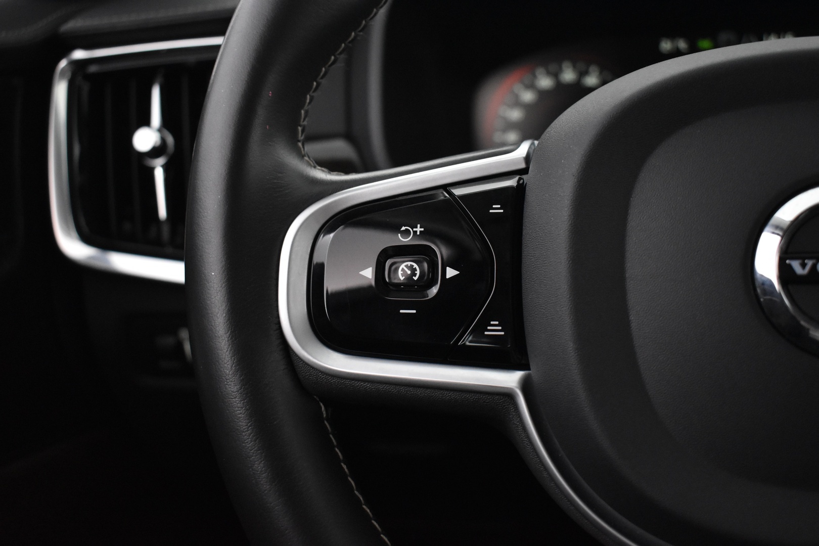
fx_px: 955
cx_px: 410
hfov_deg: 46.4
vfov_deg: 31.9
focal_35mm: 42
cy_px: 273
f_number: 4.2
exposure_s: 1/40
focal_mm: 28
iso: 3200
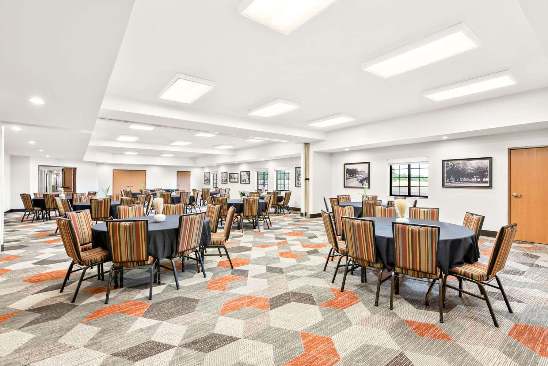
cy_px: 183
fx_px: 259
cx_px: 274
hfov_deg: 93.3
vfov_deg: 70.4
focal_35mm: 17
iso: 400
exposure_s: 1/2
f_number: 9
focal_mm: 17
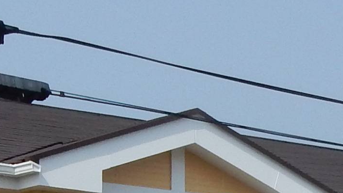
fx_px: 2309
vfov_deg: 4.7
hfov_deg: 8.5
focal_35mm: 254
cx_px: 241
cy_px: 476
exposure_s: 1/1250
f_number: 4
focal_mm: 6.4
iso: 125
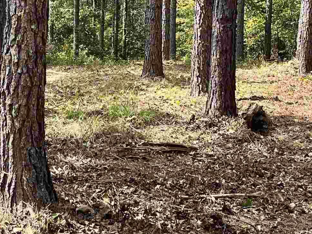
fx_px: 739
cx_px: 124
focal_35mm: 82
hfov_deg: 23.8
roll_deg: -2.0
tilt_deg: +0.1
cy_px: -7
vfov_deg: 17.5
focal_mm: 5.1
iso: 50
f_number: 1.6
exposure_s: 1/951
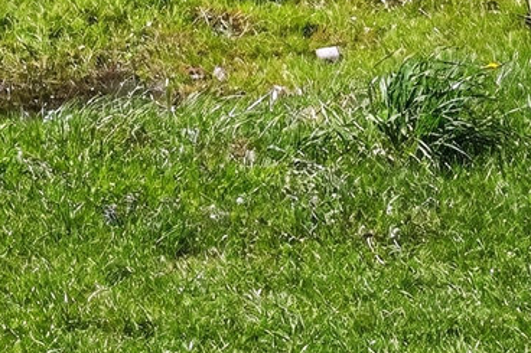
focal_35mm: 174
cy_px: -718
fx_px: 2565
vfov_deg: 7.0
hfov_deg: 9.0
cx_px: -1185
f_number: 8
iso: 400
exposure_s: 1/640
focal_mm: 25
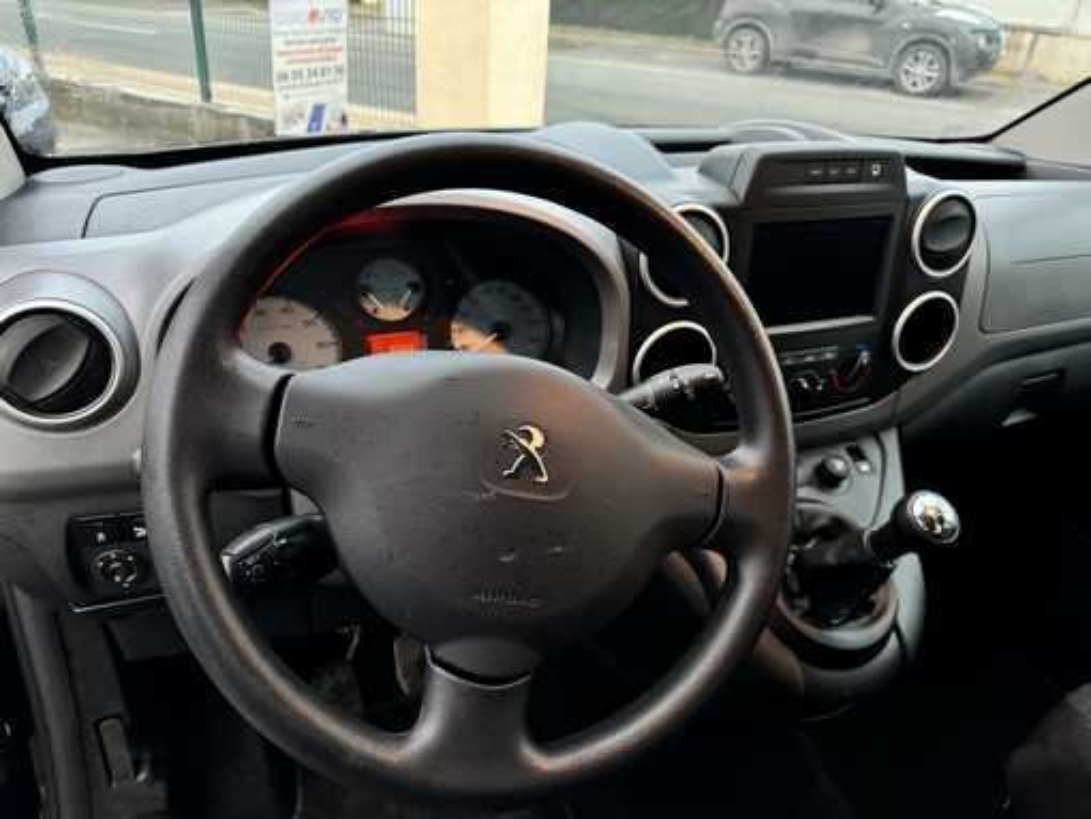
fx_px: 757
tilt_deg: -30.3
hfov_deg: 71.6
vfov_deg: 56.9
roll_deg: -3.3
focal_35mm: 24
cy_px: 410
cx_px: 546
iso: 1000
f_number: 1.78
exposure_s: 1/40
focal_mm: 6.76
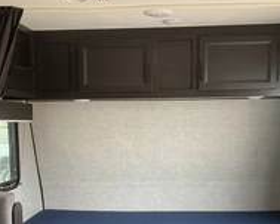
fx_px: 497
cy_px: 179
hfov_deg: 31.5
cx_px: 139
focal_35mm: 60
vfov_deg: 24.9
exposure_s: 1/94
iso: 64
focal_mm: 3
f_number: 1.8
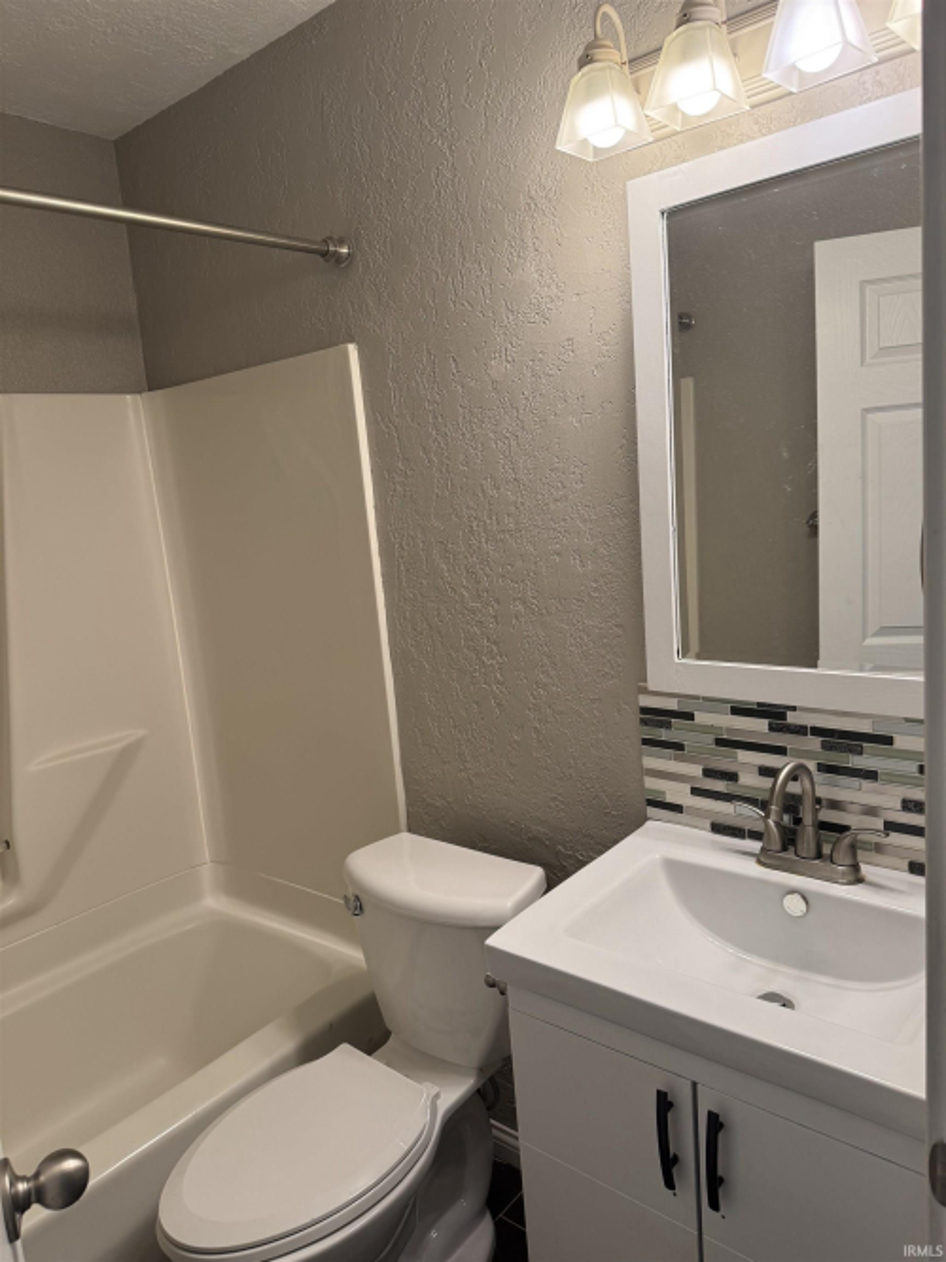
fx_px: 875
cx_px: 473
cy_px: 631
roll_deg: +5.5
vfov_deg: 71.6
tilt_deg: -9.4
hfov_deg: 56.8
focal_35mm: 24
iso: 100
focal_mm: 6.76
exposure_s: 1/121
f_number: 1.78
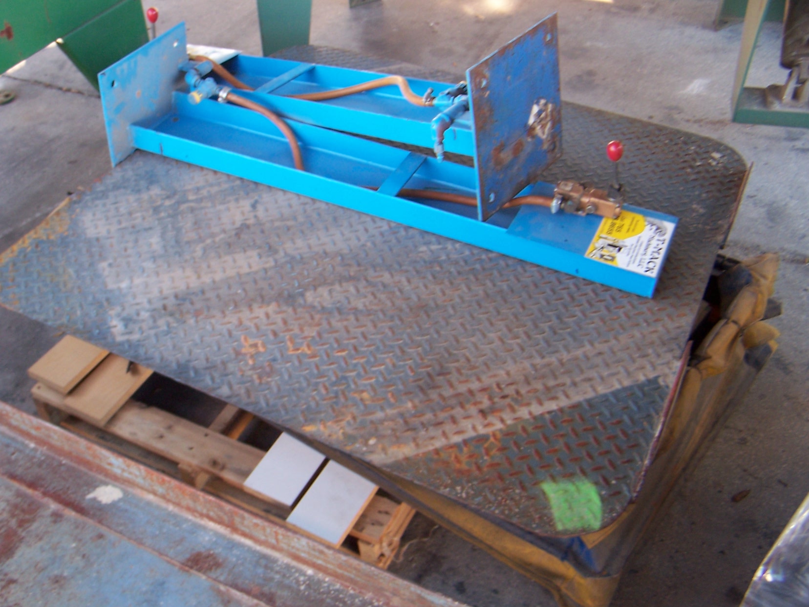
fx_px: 888
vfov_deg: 37.7
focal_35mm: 38
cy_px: 304
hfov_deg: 49.0
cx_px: 404
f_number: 2.8
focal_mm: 6.3
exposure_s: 1/30
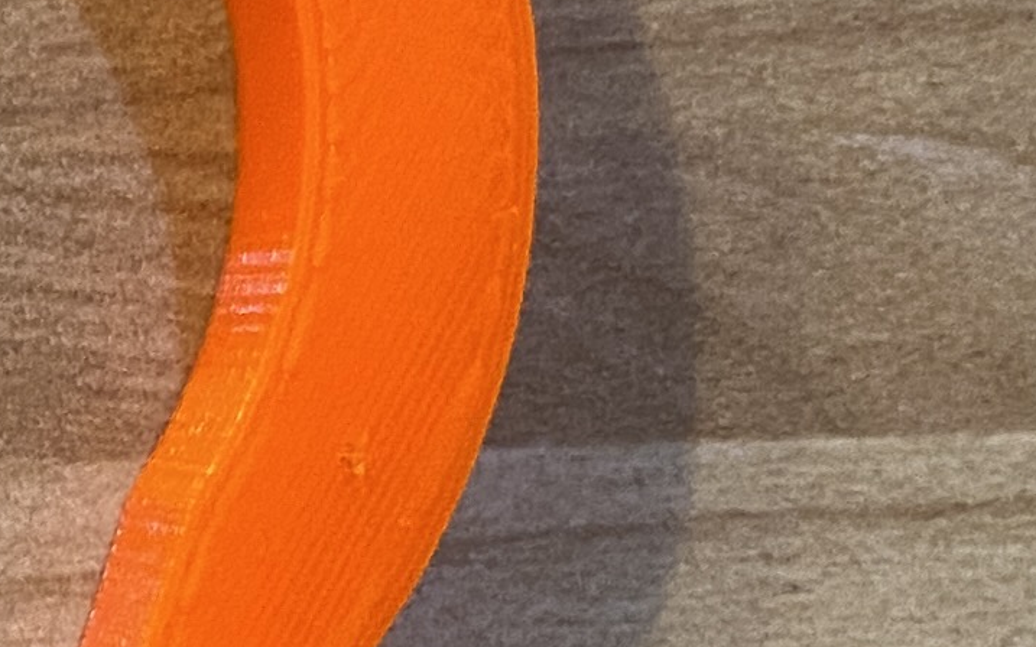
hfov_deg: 12.1
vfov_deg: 8.5
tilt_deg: -87.9
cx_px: -968
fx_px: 4376
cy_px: 209
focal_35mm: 155
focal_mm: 4.25
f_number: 1.8
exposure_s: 1/50
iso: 250
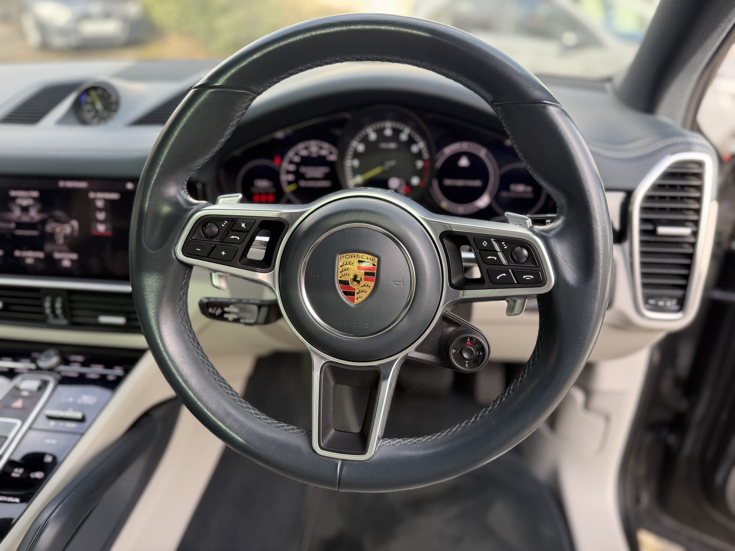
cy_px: 276
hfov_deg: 71.6
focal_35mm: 24
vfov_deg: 56.8
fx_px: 510
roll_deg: -0.4
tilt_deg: -29.0
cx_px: 368
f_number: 1.78
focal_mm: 6.76
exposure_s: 1/358
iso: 100
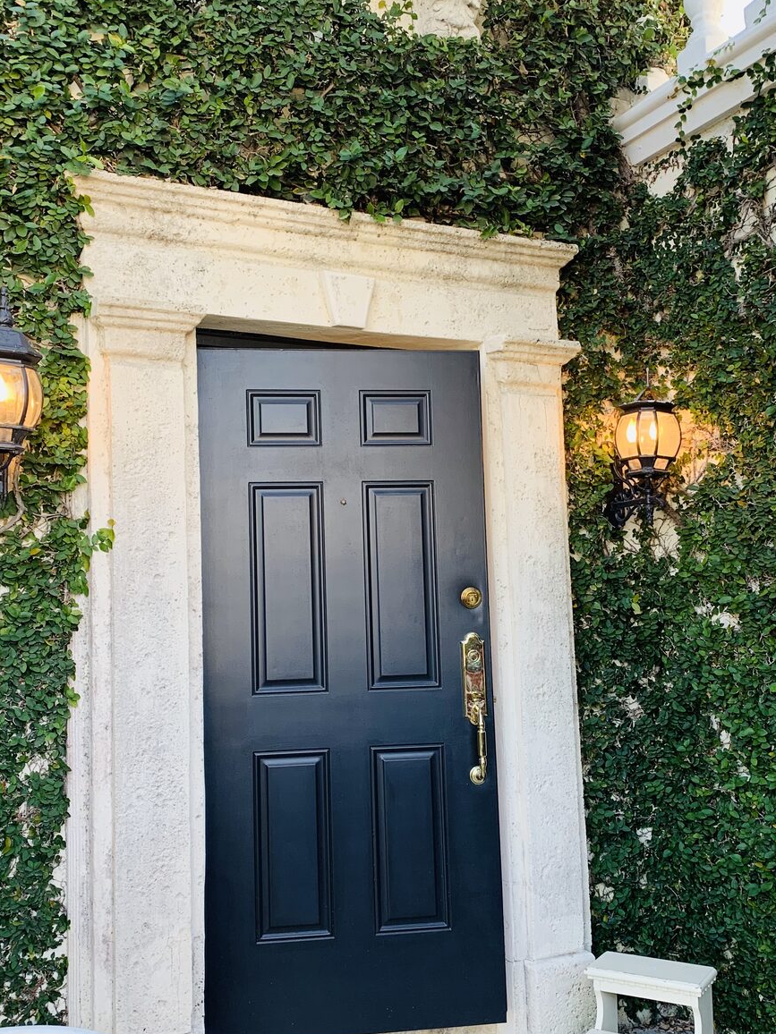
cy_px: 540
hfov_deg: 39.6
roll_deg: +1.4
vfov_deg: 51.3
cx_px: 362
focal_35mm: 36
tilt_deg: +5.5
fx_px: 1076
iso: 40
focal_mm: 4.25
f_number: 1.8
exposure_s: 1/121
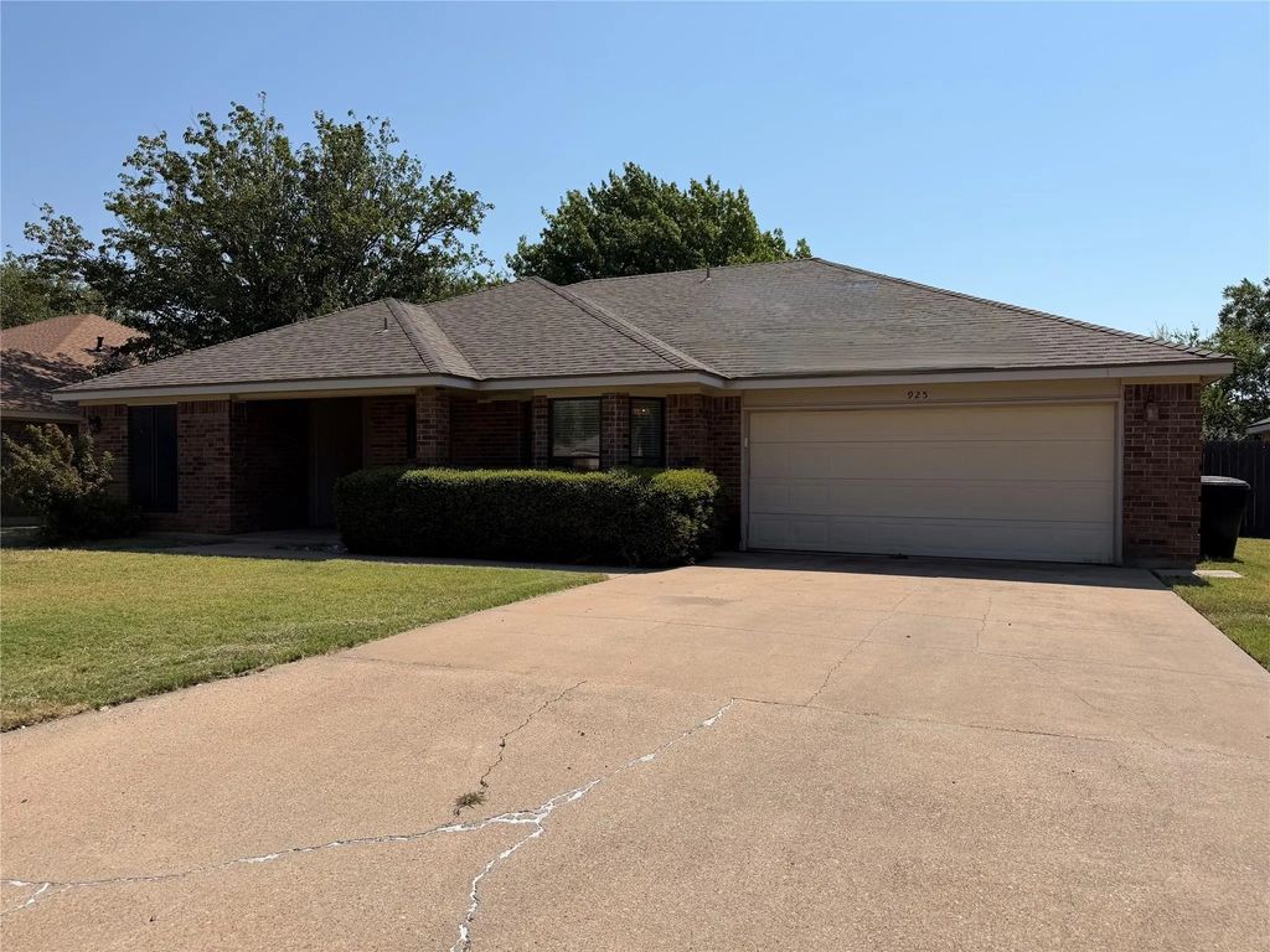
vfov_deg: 56.8
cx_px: 635
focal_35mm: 24
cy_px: 476
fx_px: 881
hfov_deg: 71.6
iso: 80
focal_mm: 6.76
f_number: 1.78
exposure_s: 1/8130
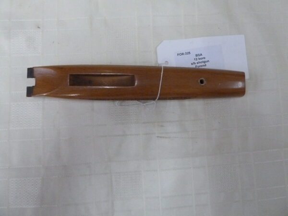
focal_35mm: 25
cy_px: 108
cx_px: 144
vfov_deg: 54.9
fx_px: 208
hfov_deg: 69.4
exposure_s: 1/60
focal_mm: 4.1
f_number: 3.3
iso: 800
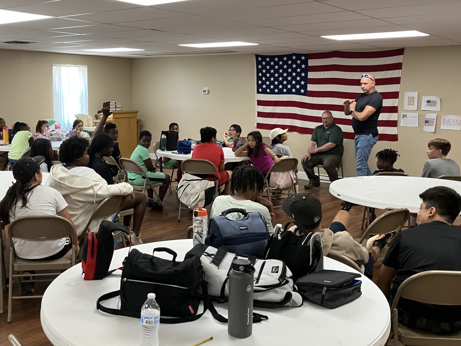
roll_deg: +1.3
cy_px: 164
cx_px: 196
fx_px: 506
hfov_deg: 48.8
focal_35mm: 38
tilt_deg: -7.8
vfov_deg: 37.7
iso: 80
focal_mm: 3.99
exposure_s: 1/60
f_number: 1.8
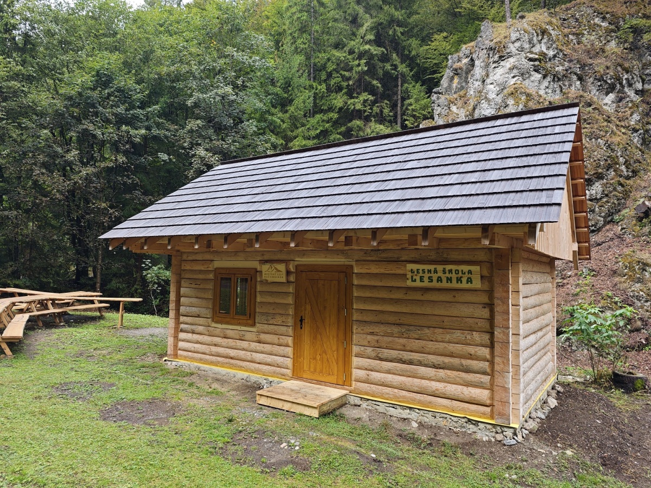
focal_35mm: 23
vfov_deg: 58.9
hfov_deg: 73.9
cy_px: 244
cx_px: 326
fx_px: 433
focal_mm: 6.55
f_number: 1.6
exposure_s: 1/370
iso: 50
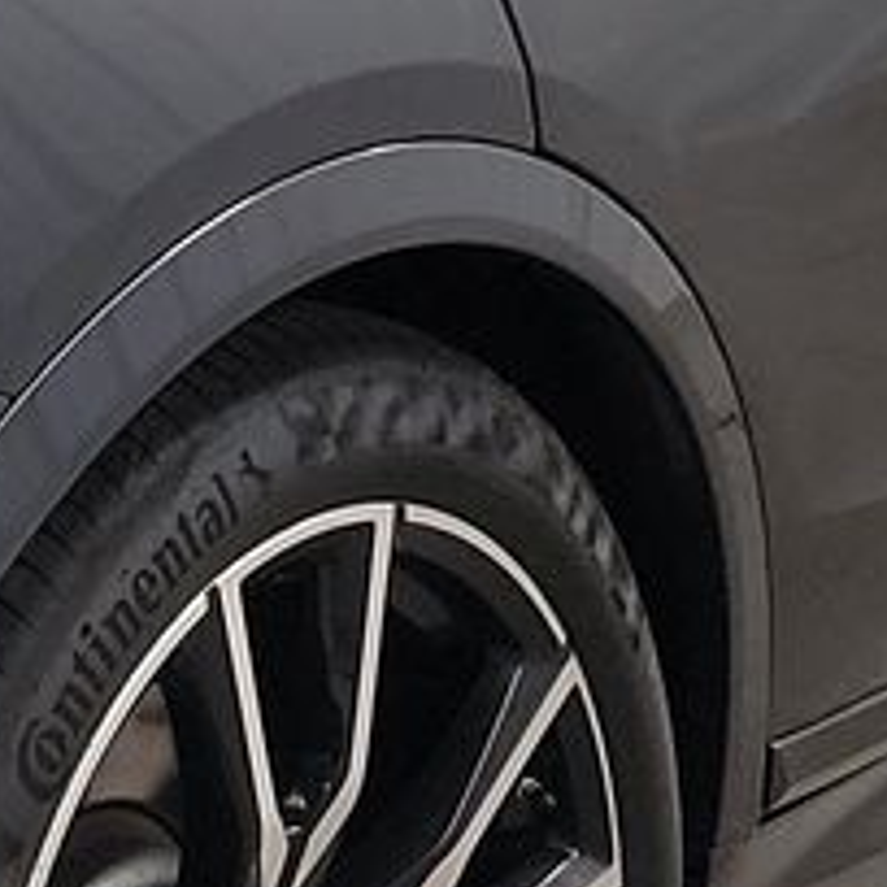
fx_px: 4812
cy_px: 222
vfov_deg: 10.5
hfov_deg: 10.2
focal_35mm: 166
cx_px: -413
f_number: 1.8
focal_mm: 6.7
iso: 207
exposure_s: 1/59
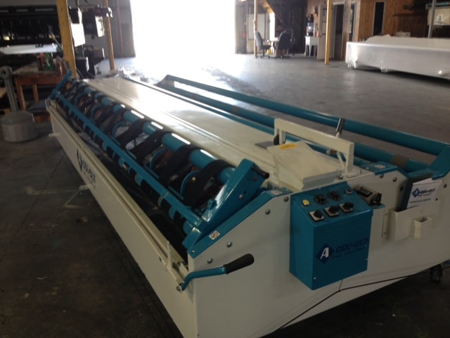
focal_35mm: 35
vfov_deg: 40.7
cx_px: 225
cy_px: 169
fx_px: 455
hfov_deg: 52.6
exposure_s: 1/40
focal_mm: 4.28
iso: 64
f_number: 2.4
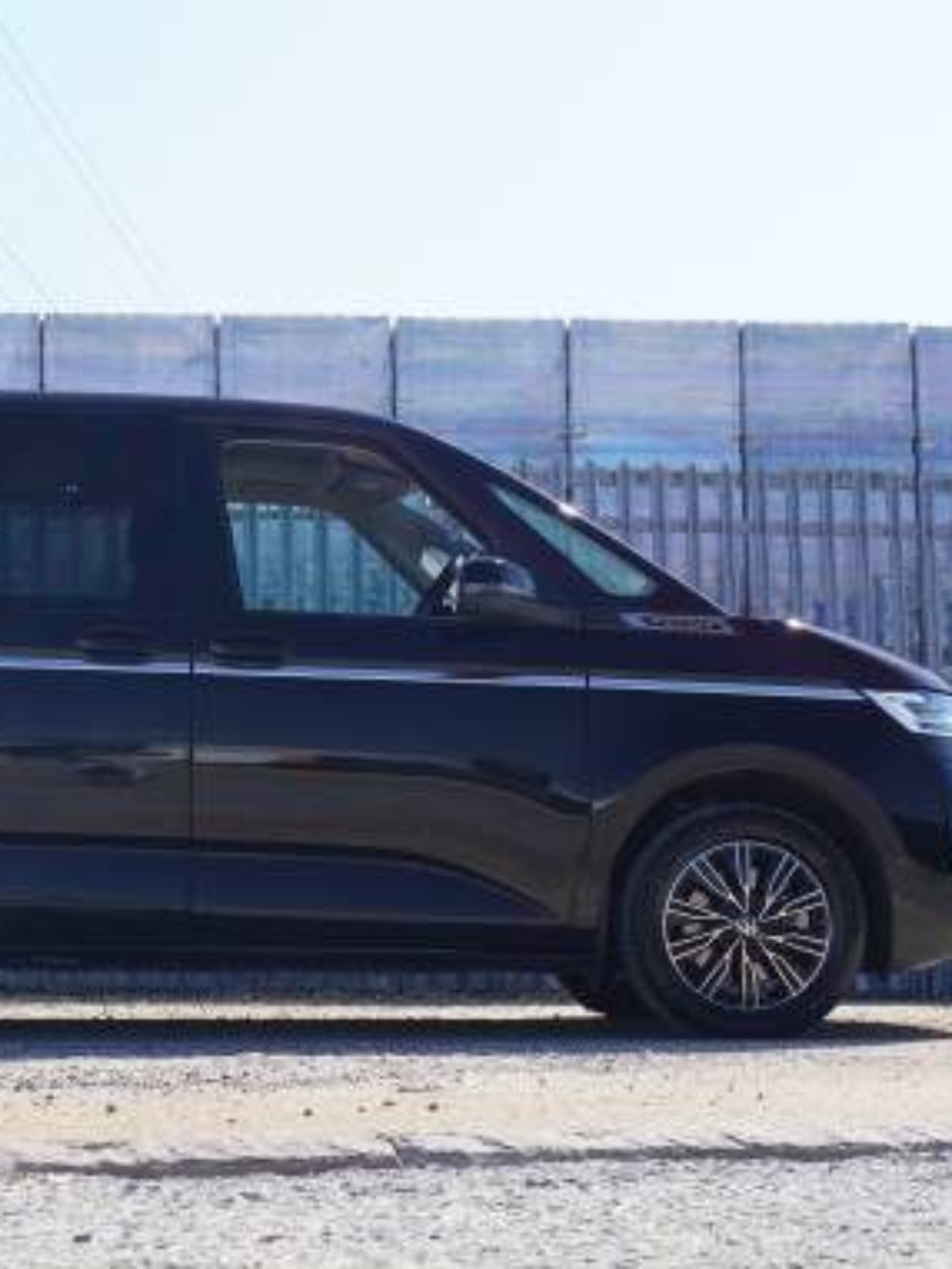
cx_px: 190
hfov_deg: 18.3
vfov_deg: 24.5
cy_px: 603
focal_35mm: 80
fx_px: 2925
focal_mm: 33
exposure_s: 1/80
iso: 100
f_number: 7.1
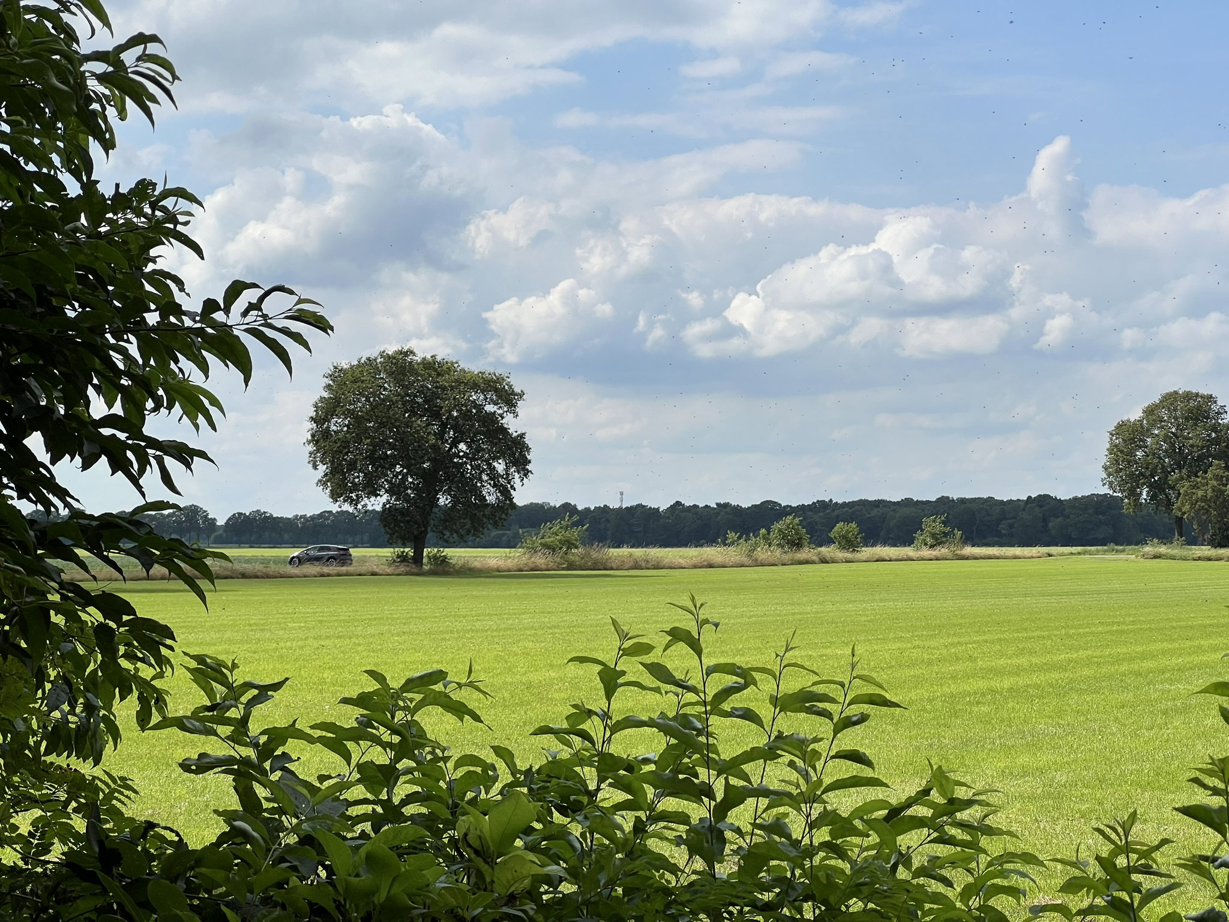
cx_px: 614
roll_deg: -0.2
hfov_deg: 25.3
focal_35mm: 77
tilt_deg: +1.4
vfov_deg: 19.1
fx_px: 2734
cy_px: 461
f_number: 2.8
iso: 32
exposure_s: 1/1220
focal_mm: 9
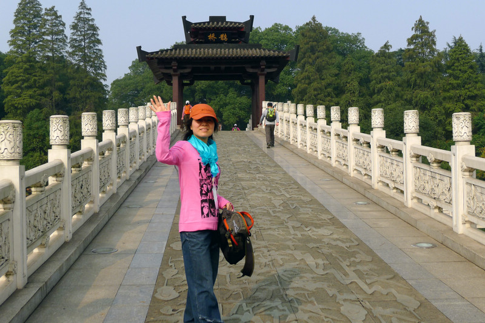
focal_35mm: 50
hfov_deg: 39.6
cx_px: 242
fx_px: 673
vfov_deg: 27.0
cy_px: 162
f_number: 2.7
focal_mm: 10.7
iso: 100
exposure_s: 1/2000
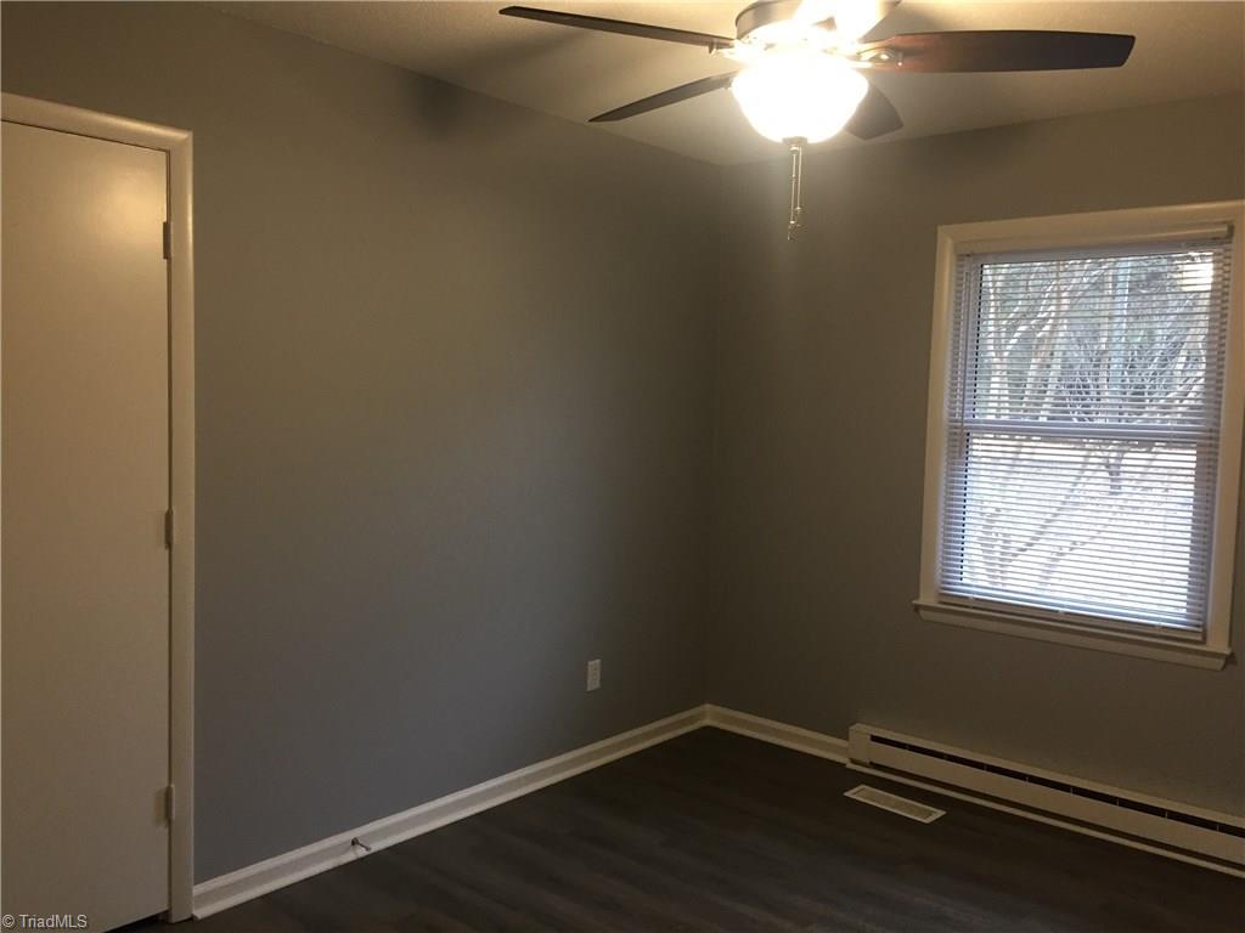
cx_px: 622
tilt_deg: -4.0
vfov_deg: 48.2
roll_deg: -0.8
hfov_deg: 61.7
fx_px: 1043
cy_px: 466
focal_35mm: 29
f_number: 2.2
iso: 125
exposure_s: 1/30
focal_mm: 4.15
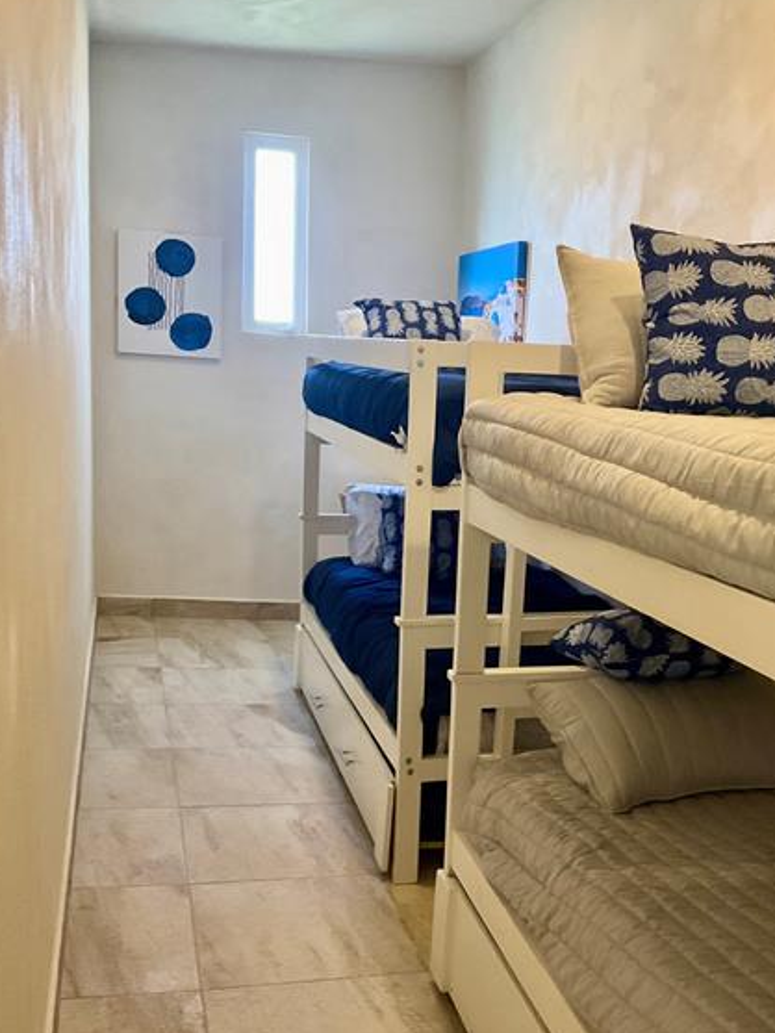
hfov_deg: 35.7
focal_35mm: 40
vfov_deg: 46.7
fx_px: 1194
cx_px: 491
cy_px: 568
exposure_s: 1/60
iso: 250
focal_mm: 3
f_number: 1.8
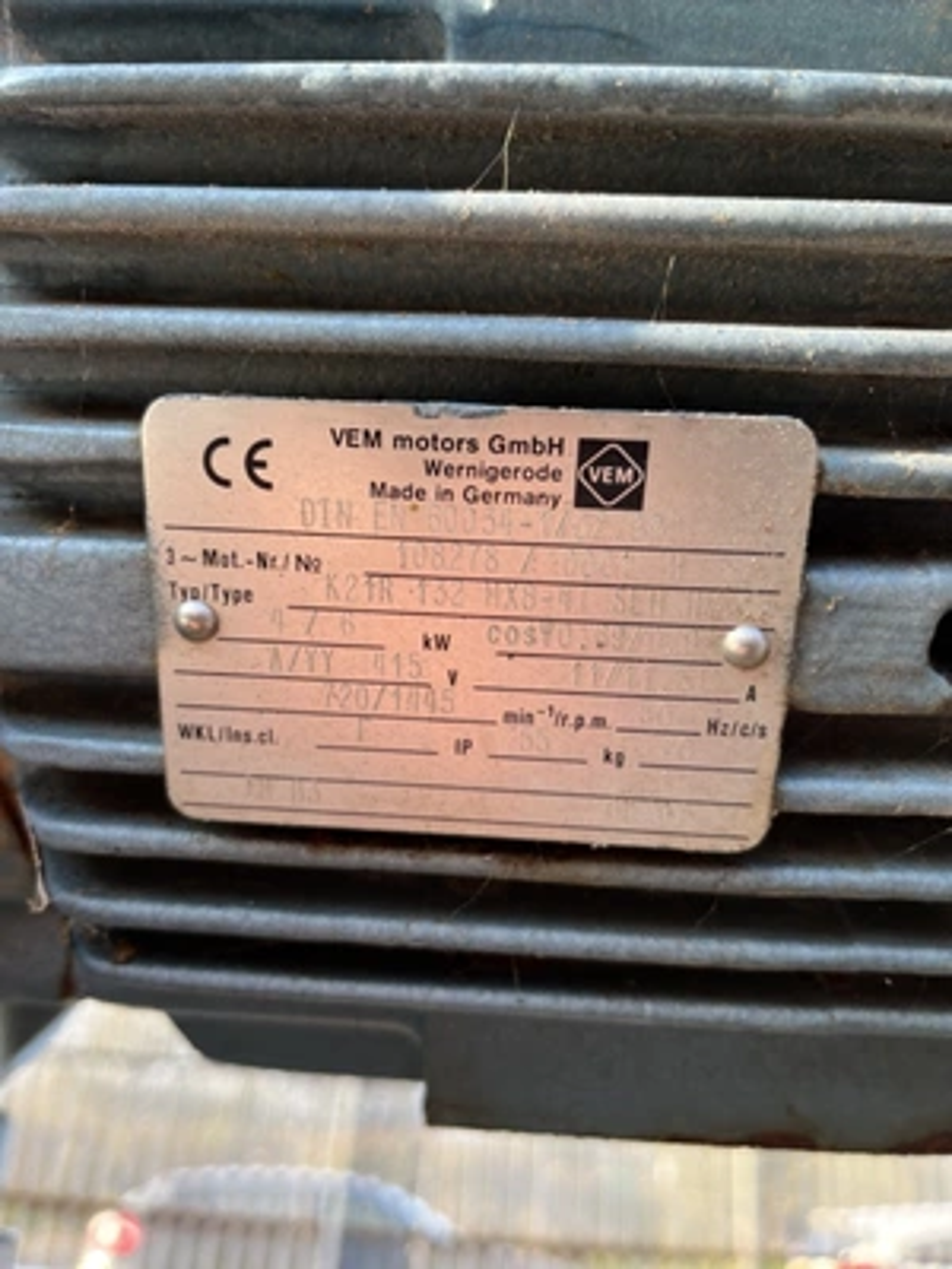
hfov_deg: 53.1
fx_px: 953
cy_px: 634
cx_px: 476
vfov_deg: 67.3
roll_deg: -5.2
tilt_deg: +27.6
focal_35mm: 26
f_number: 1.6
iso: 40
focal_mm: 5.1
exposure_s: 1/158
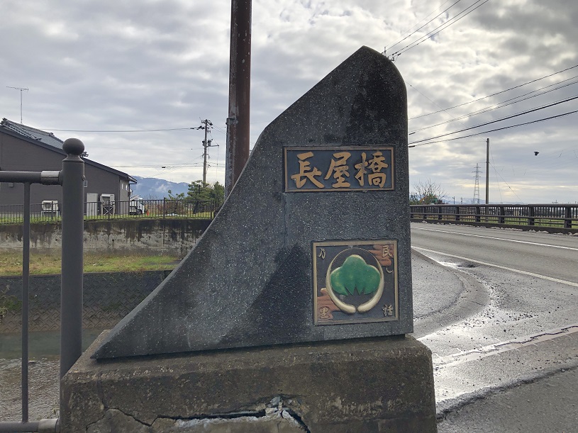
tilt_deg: -1.8
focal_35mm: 28
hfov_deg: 63.5
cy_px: 216
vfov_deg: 49.7
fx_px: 467
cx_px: 289
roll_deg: -1.2
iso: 20
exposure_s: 1/2288
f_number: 1.8
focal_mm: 3.99
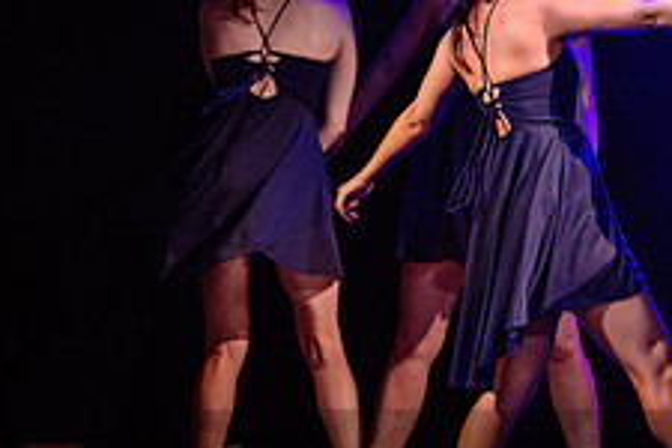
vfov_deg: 4.0
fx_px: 6458
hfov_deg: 5.9
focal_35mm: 346
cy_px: -76
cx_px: 740
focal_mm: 102
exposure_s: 1/200
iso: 1600
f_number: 2.8
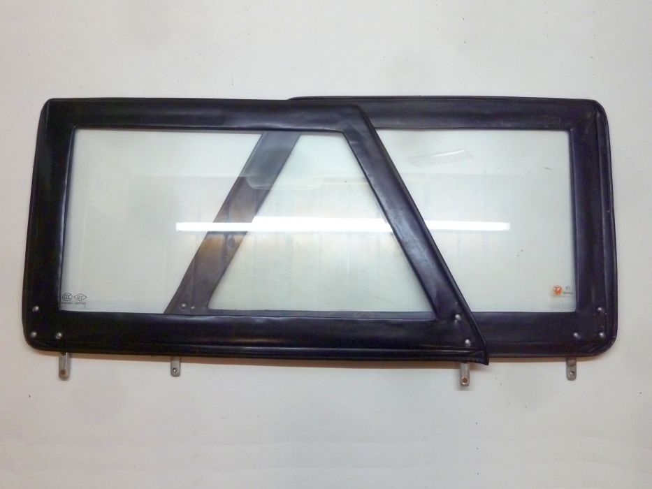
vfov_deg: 46.8
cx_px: 326
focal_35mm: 30
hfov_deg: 60.0
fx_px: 565
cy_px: 244
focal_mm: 5
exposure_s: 1/25
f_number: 3.4
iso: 400
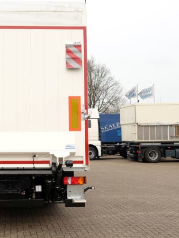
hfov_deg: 31.4
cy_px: 120
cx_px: 18
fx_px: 303
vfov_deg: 42.9
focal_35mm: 44
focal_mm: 20.1
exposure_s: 1/200
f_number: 5.6
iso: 200
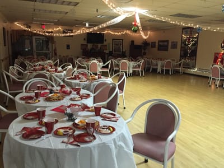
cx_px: 112
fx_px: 188
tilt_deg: -12.6
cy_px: 84
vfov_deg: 48.2
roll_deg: -1.6
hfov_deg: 61.7
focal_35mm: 29
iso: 250
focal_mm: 4.15
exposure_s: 1/30
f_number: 2.2
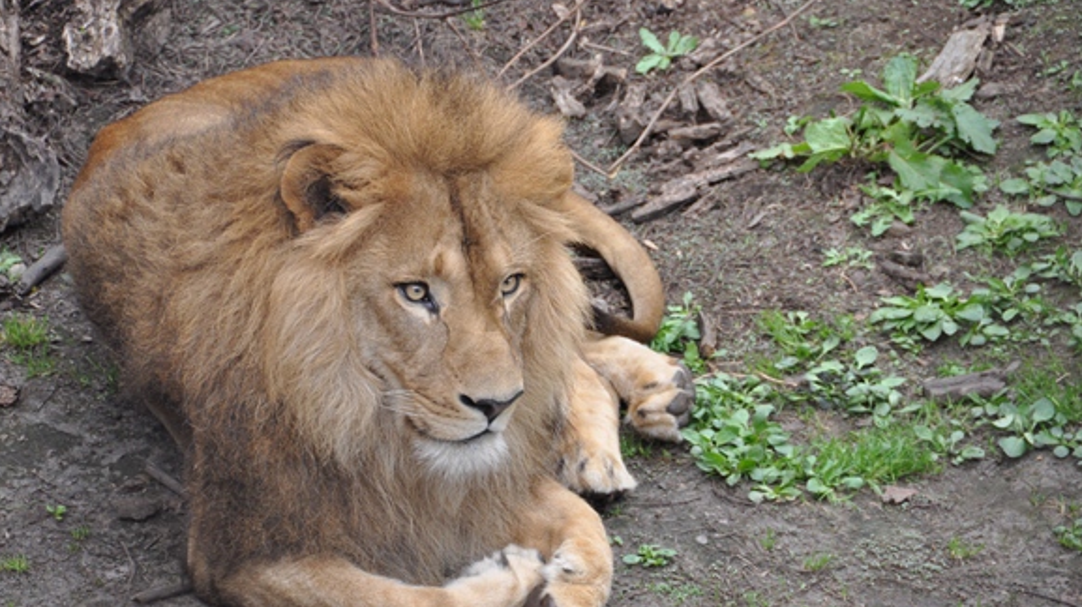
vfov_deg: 3.9
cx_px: 541
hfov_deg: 6.9
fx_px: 9034
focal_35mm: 315
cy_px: 333
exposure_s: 1/250
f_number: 5.6
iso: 640
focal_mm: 200
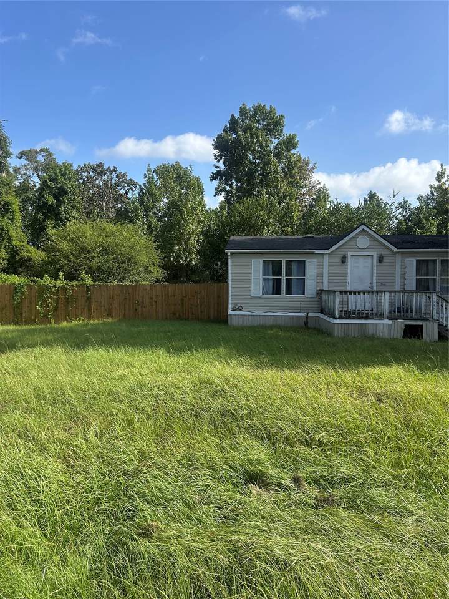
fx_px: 450
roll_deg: +0.4
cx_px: 224
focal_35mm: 26
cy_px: 300
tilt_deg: -0.9
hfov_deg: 53.1
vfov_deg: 67.3
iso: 50
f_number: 1.5
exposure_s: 1/2762
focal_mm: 5.7
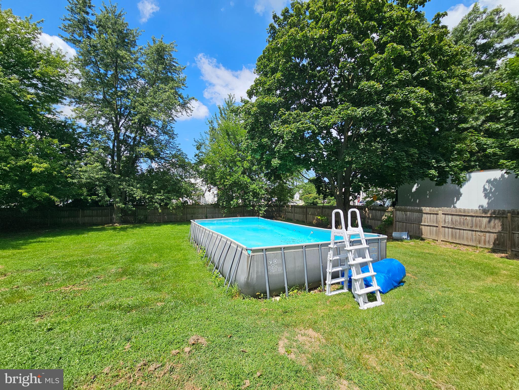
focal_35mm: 13
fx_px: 195
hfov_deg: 106.2
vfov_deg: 89.9
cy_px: 195
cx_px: 260
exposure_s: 1/1951
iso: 50
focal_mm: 2.2
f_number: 2.2
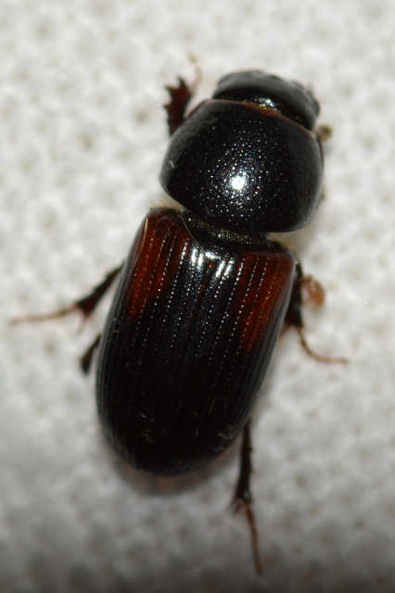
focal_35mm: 150
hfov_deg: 9.1
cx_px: 198
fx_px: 2471
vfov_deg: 13.7
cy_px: 296
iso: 100
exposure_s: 1/200
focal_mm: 100
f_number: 20
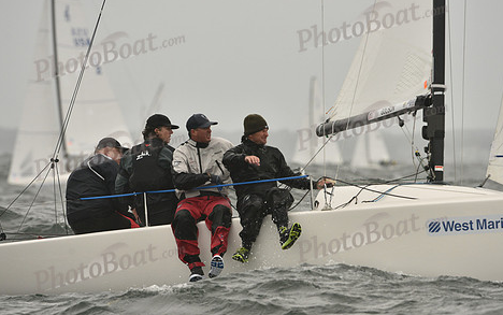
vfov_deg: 2.6
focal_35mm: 505
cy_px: 194
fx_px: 6926
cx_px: 242
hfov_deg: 4.2
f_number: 6.3
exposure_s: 1/1250
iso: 400
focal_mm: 400
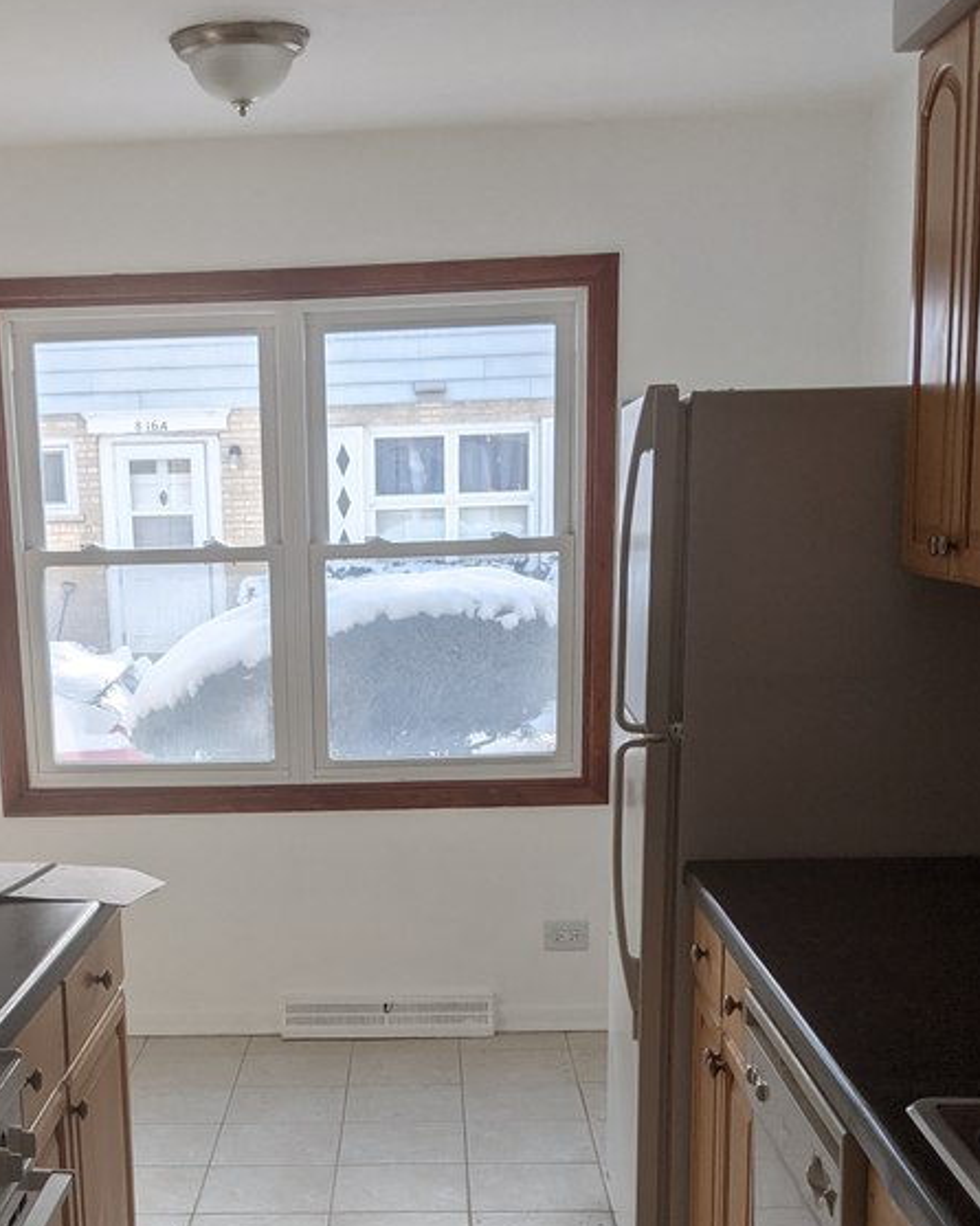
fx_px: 1850
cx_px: 321
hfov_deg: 29.4
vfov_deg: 35.7
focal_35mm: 51
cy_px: 949
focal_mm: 4.44
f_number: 1.8
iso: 43
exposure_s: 1/411
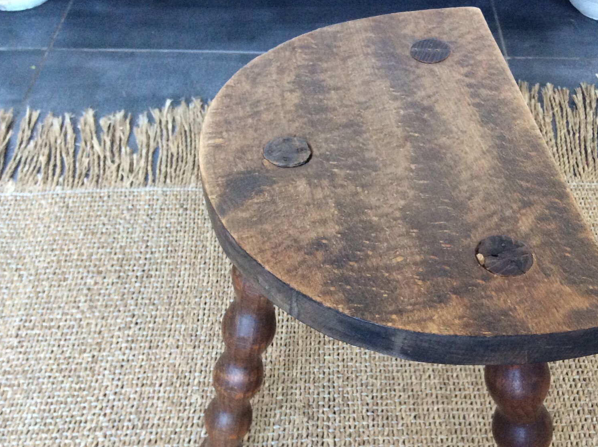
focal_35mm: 43
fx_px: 742
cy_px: 291
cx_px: 359
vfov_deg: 33.3
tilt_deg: -49.7
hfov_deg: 43.7
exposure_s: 1/25
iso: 160
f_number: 2.4
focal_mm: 3.3
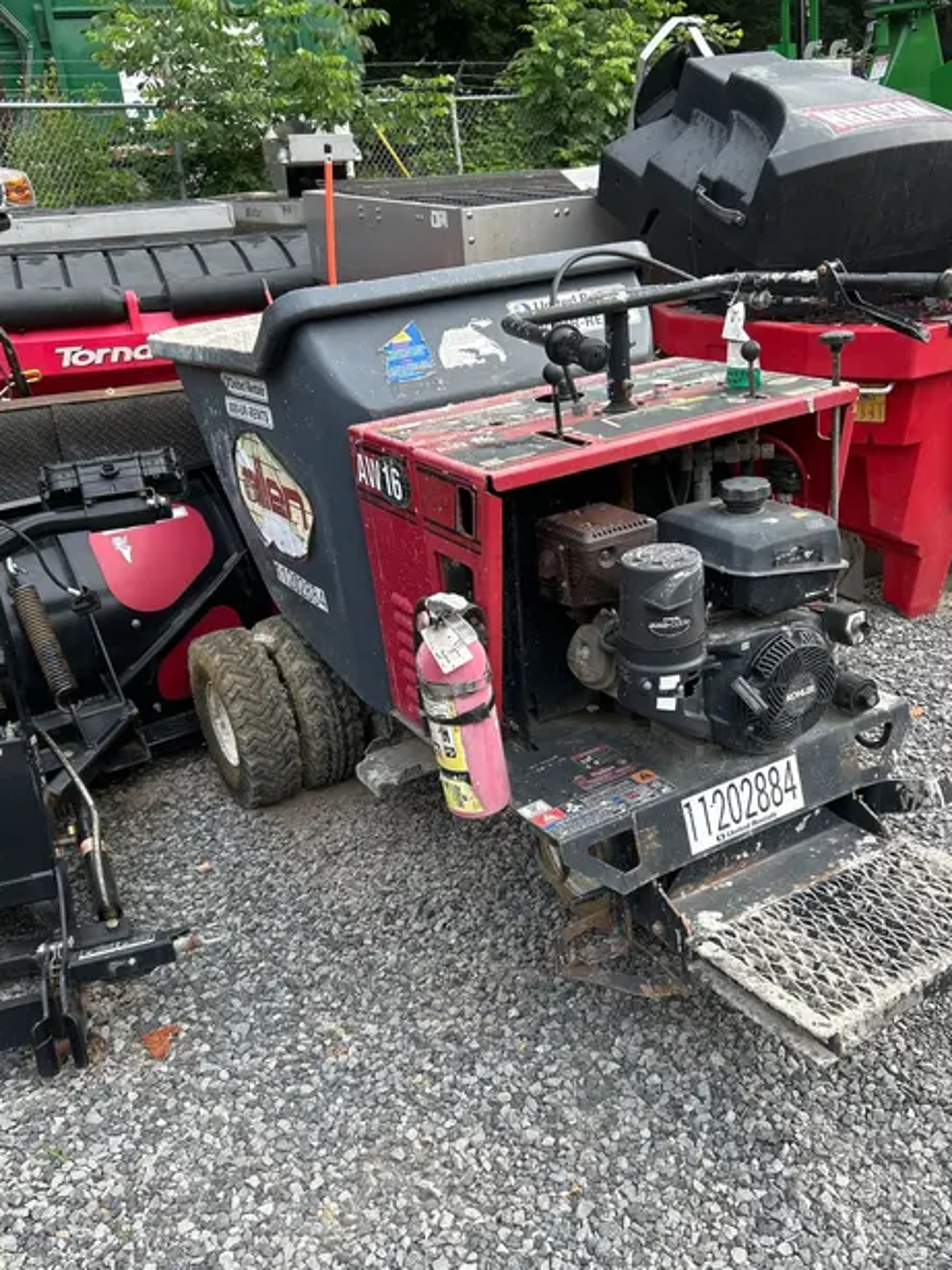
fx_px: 1137
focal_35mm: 31
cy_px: 734
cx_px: 520
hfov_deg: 45.4
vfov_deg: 58.1
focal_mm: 5.7
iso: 50
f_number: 1.5
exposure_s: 1/456
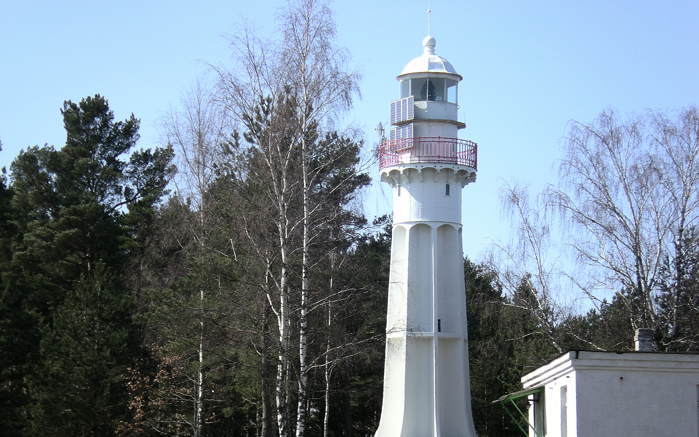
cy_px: 244
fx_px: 2305
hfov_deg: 17.2
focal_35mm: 121
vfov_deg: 10.8
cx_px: 349
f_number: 5.9
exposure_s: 1/168
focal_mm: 18.9
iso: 50
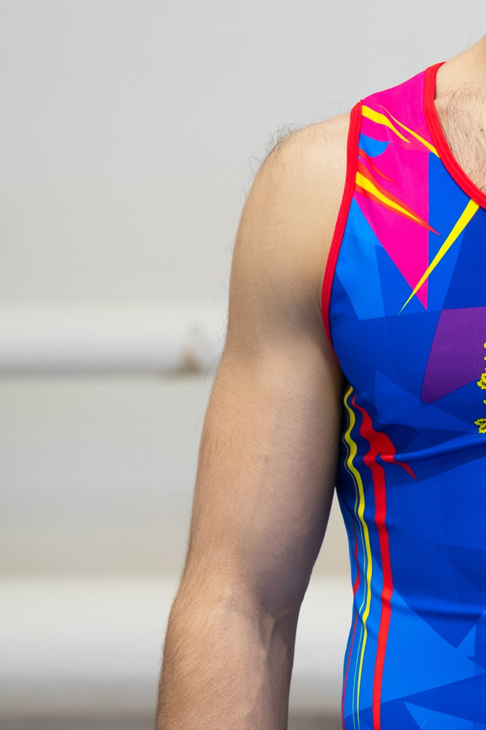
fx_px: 14820
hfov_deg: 1.9
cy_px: 354
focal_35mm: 731
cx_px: 694
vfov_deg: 2.8
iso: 1600
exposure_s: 1/800
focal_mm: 200
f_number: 2.8
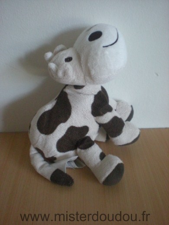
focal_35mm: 38
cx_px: 84
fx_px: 247
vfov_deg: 49.0
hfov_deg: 37.7
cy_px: 112
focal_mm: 6.3
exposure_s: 1/8
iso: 672
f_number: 3.1
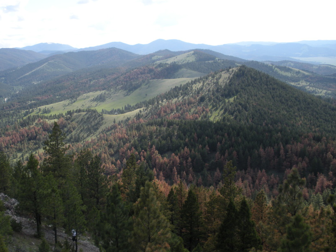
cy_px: 123
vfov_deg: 32.2
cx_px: 127
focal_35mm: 45
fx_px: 437
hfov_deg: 41.8
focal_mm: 6.3
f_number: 3.5
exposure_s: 1/394
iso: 64
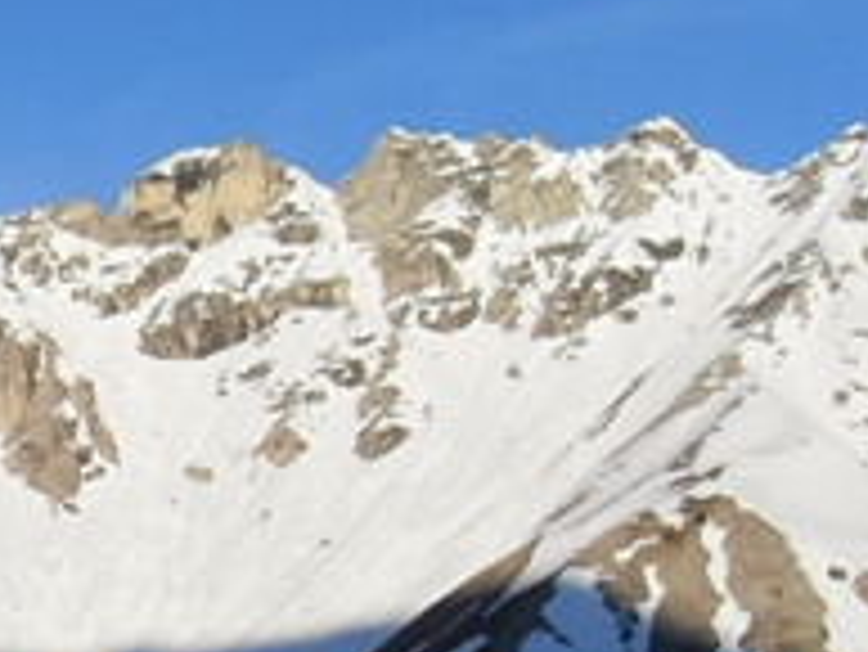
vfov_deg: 12.4
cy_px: 827
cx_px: -45
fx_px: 2911
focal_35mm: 116
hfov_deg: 16.5
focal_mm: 6.3
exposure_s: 1/250
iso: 80
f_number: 7
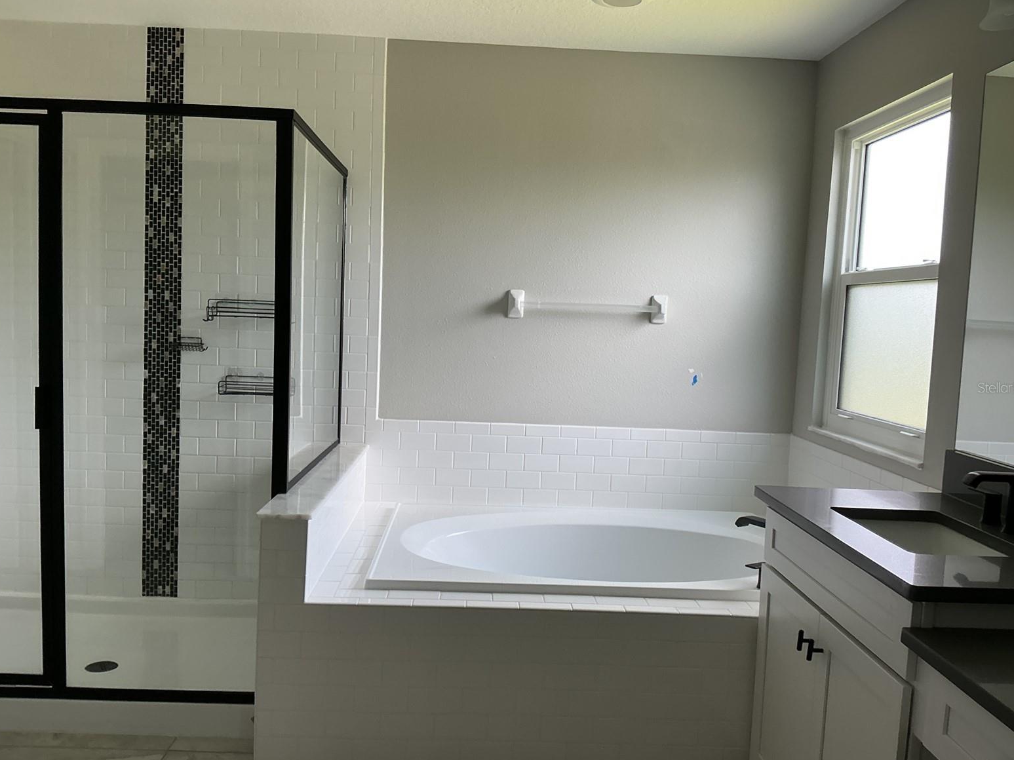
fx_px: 879
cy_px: 387
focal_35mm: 30
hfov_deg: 60.0
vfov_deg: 46.8
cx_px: 515
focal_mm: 3
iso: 40
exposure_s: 1/60
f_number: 1.8
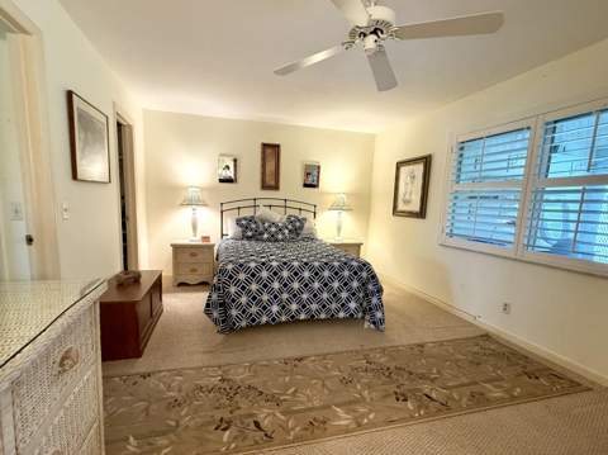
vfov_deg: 85.6
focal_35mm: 14
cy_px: 228
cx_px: 304
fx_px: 246
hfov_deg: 102.1
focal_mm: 2.22
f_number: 2.2
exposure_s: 1/60
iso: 250
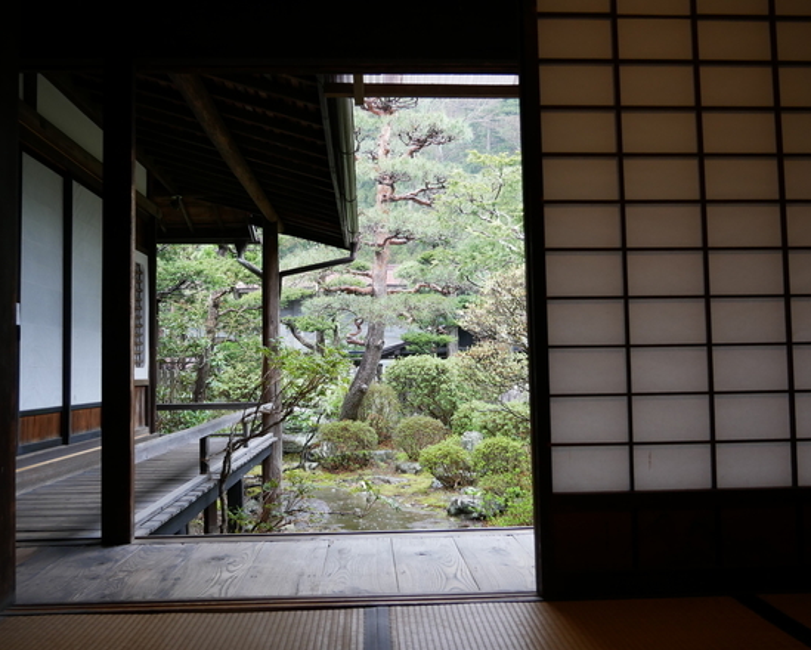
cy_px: 321
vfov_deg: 45.8
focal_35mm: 32
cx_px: 399
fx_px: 769
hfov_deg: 55.6
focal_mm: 15
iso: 500
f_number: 3.7
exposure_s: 1/60
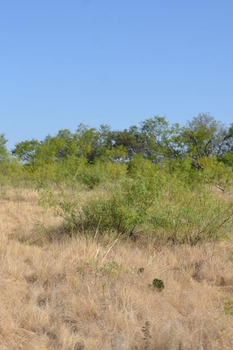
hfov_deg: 20.7
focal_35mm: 64
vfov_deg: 31.4
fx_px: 622
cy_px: 180
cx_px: 10
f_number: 8
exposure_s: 1/250
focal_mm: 26
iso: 100
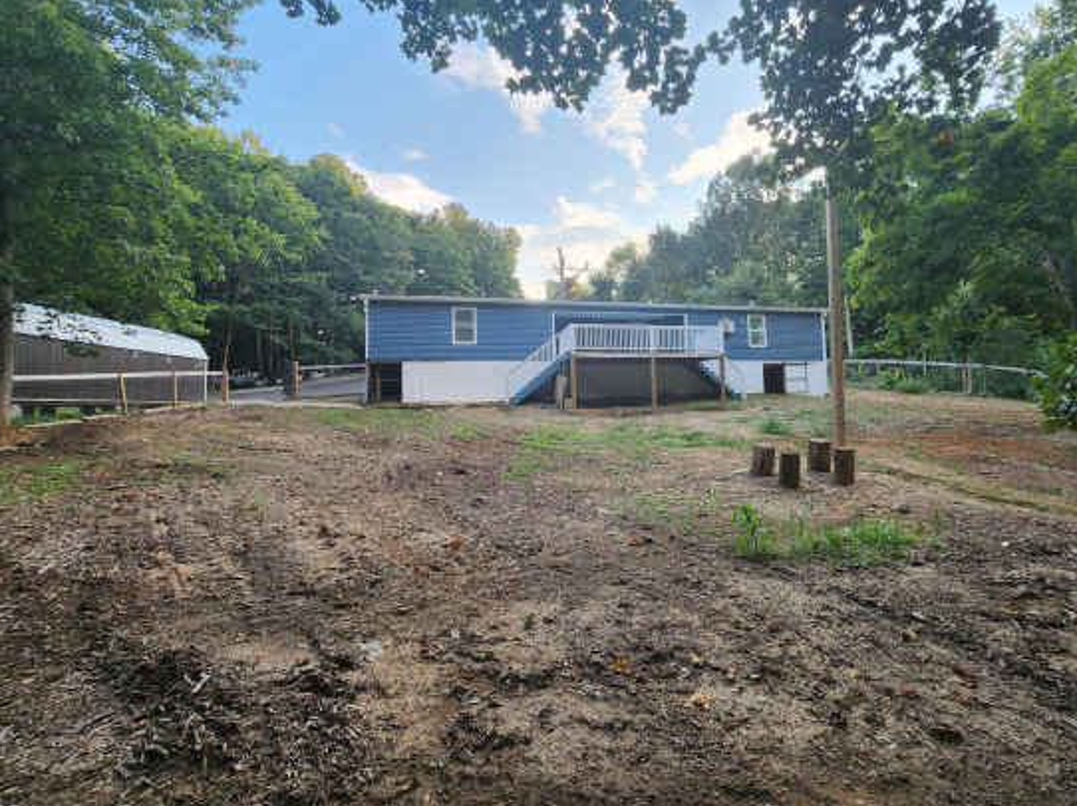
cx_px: 599
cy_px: 365
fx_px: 498
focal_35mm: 16
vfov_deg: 77.9
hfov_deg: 94.1
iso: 50
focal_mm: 2.2
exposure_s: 1/127
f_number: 2.2
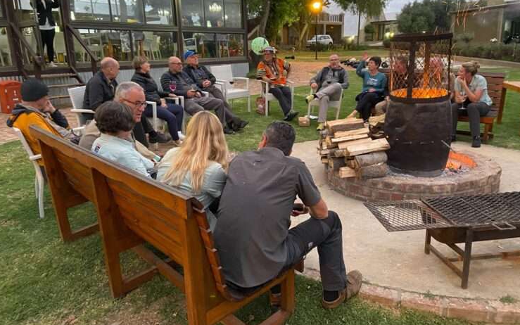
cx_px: 260
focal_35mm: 28
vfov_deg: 44.5
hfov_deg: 66.5
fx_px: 397
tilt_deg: -14.1
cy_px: 147
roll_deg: +1.7
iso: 800
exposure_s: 1/25
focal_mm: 4.25
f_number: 1.8
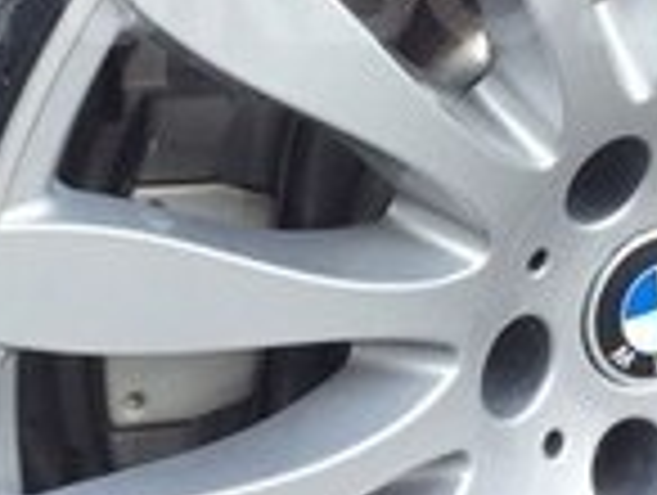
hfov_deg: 15.0
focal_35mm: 131
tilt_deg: -18.6
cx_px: 405
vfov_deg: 11.2
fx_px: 2490
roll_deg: -2.6
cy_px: -25
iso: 40
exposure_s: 1/100
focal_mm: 4.15
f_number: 2.2
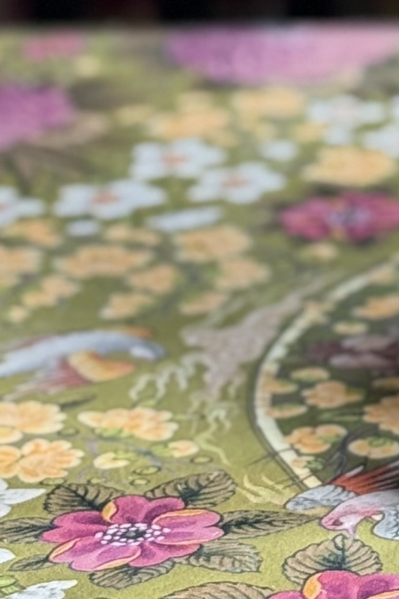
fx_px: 3426
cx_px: 818
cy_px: -340
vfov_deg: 9.7
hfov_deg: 6.5
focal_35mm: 206
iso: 200
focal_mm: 6.76
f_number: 1.78
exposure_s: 1/100
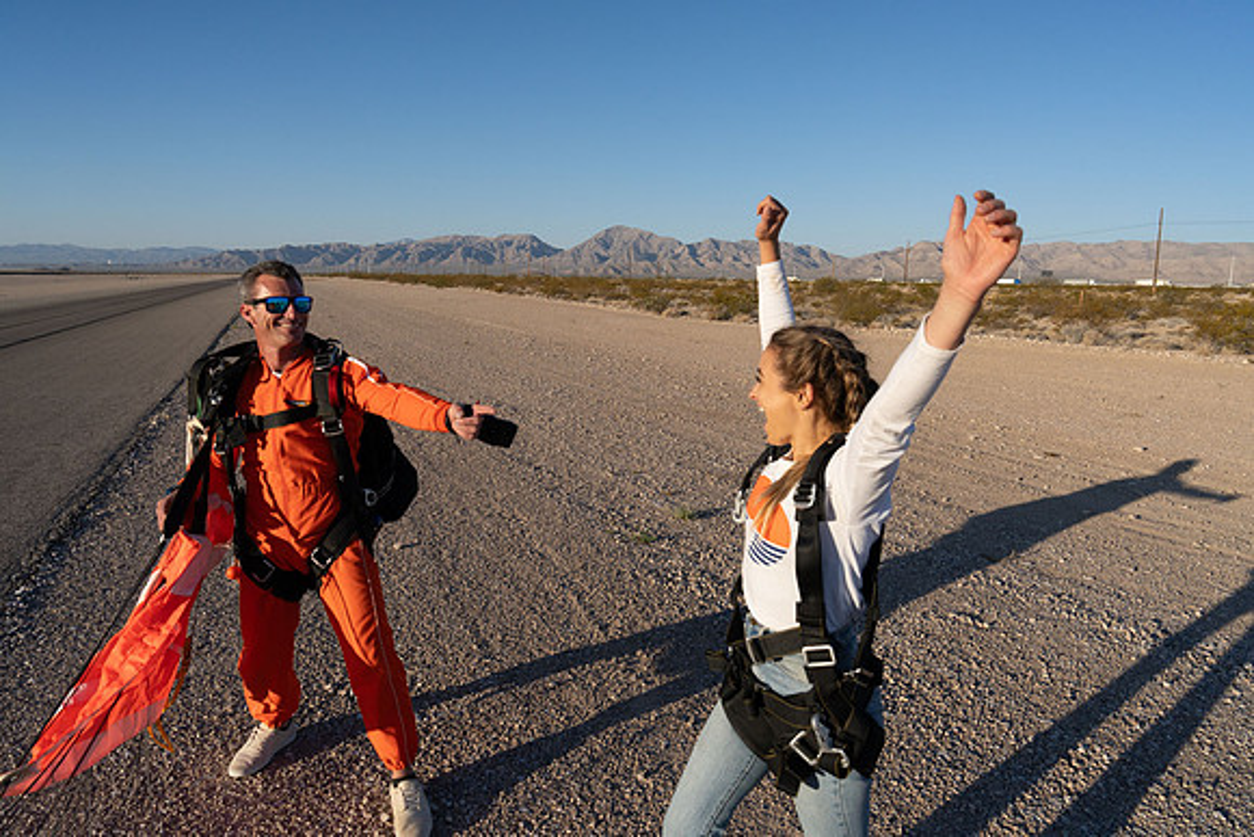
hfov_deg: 73.7
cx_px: 627
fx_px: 836
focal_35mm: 24
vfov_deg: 53.2
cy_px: 418
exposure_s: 1/2000
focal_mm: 24
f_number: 9
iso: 800
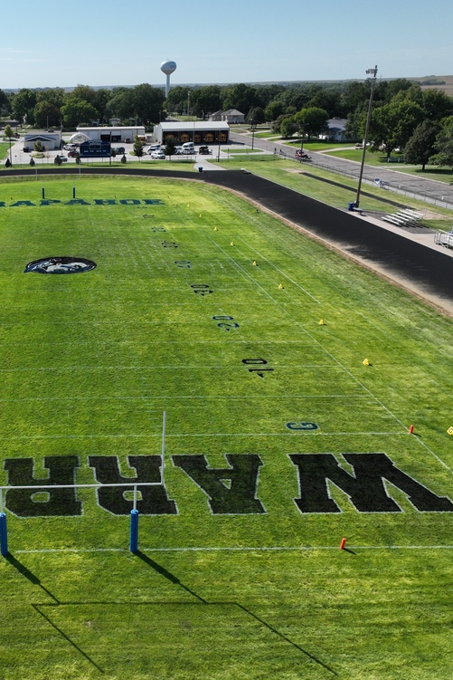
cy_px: 346
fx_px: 641
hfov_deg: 36.9
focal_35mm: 34
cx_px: 61
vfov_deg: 55.8
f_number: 2.8
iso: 130
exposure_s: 1/2500
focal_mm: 12.29
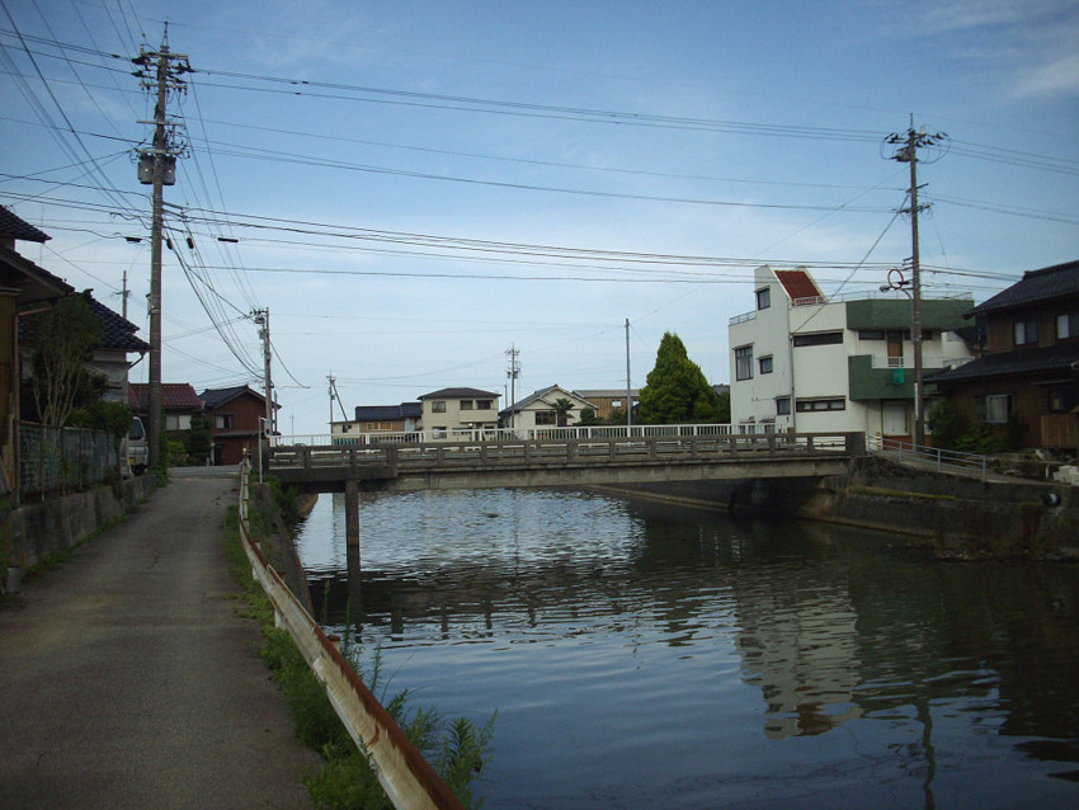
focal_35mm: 37
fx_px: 1154
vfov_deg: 38.7
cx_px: 540
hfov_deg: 50.1
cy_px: 405
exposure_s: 1/250
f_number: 5.6
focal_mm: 6.2
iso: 80
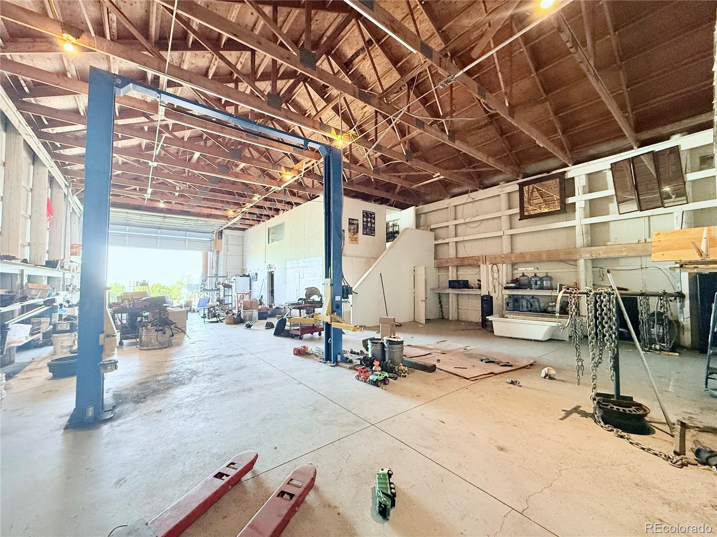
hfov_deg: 102.1
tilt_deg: +4.5
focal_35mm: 14
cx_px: 358
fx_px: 290
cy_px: 268
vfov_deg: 85.7
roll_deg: +0.1
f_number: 2.2
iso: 320
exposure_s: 1/60
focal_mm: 2.22
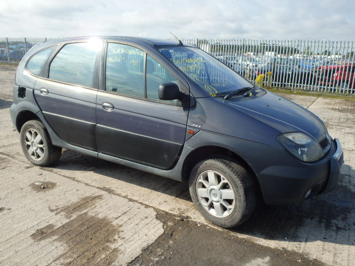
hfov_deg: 63.4
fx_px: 287
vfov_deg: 49.7
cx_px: 178
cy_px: 133
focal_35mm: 28
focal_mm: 5
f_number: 3.9
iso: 125
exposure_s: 1/640
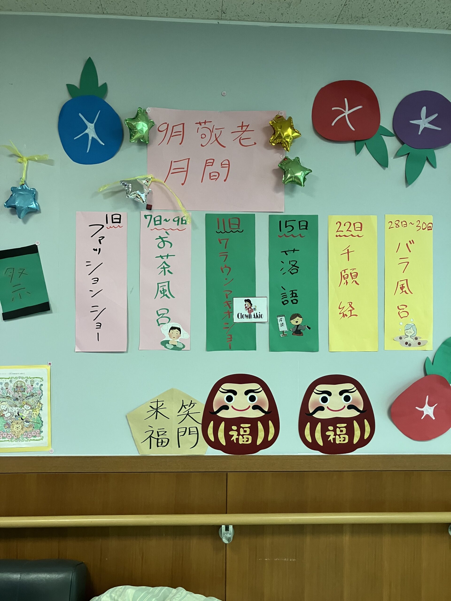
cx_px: 226
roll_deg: -0.5
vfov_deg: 63.4
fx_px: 486
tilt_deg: +1.1
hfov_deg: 49.7
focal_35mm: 28
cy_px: 300
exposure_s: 1/60
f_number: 1.8
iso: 160
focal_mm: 3.99
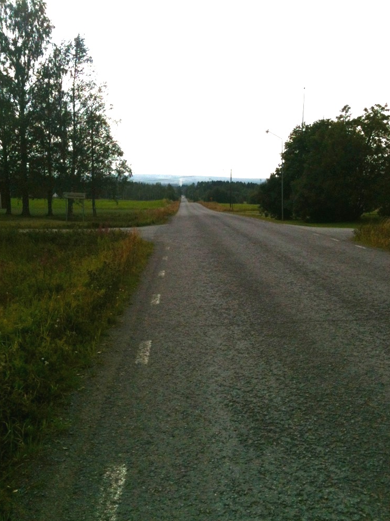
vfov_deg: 51.4
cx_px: 193
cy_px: 262
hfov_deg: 39.7
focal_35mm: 36
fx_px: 541
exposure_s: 1/1835
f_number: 2.8
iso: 64
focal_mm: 3.85
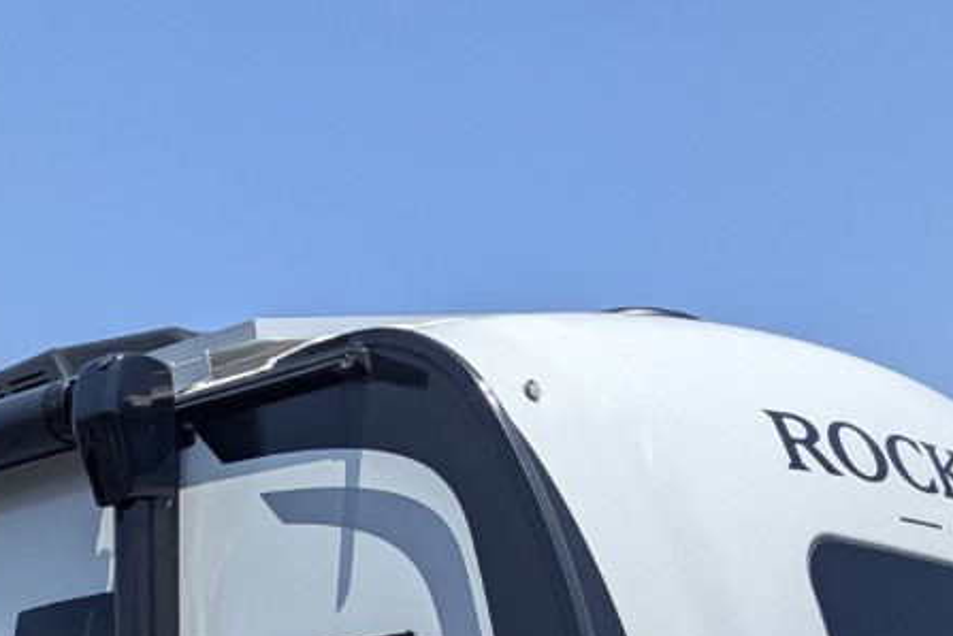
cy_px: 1084
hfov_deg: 25.9
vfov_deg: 15.4
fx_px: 2065
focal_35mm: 78
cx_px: 332
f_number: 1.85
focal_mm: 6.81
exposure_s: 1/2762
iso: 49
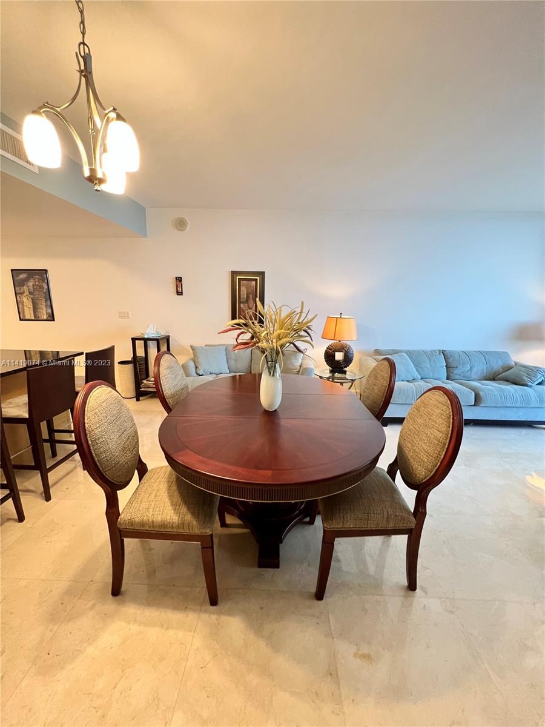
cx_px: 272
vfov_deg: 106.2
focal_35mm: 13
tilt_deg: -11.5
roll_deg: -1.5
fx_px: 273
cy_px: 364
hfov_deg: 89.9
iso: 500
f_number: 1.8
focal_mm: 1.57
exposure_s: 1/60
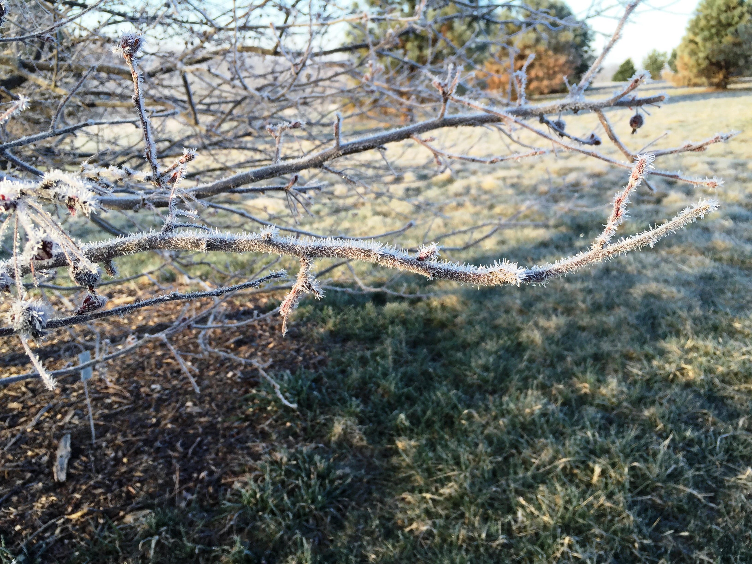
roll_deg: -1.0
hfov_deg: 61.7
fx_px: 630
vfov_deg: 48.2
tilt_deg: -16.9
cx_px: 376
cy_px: 282
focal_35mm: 29
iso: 32
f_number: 2.2
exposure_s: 1/324
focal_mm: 4.15
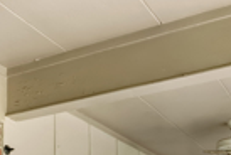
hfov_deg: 27.2
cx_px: 30
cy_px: 249
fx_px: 463
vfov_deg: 16.8
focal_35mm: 72
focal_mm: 22
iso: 1250
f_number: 5.6
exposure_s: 1/30
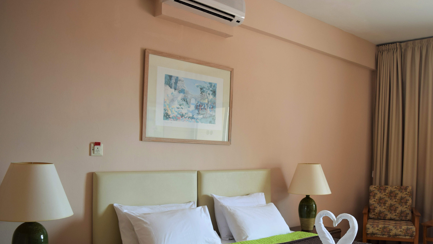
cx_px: 267
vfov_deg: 33.5
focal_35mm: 35
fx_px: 402
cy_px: 153
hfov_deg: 56.0
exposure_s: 1/60
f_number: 4
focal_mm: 18
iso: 400
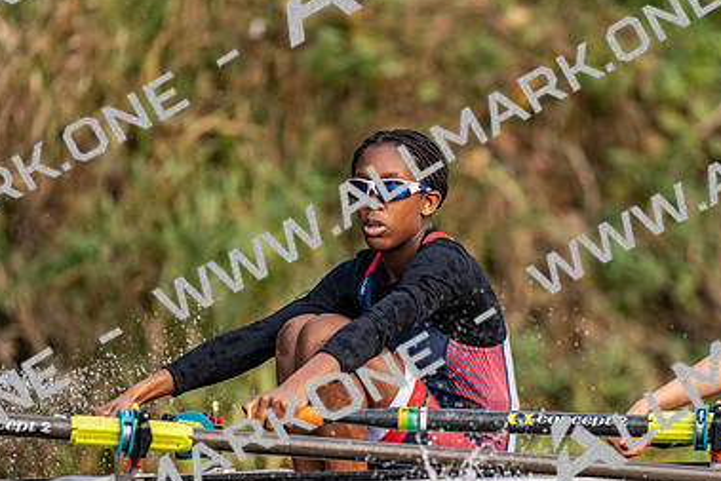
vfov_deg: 1.5
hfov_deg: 2.2
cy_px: 326
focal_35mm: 917
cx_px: 388
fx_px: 18371
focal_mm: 600
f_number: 4
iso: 2000
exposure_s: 1/2500
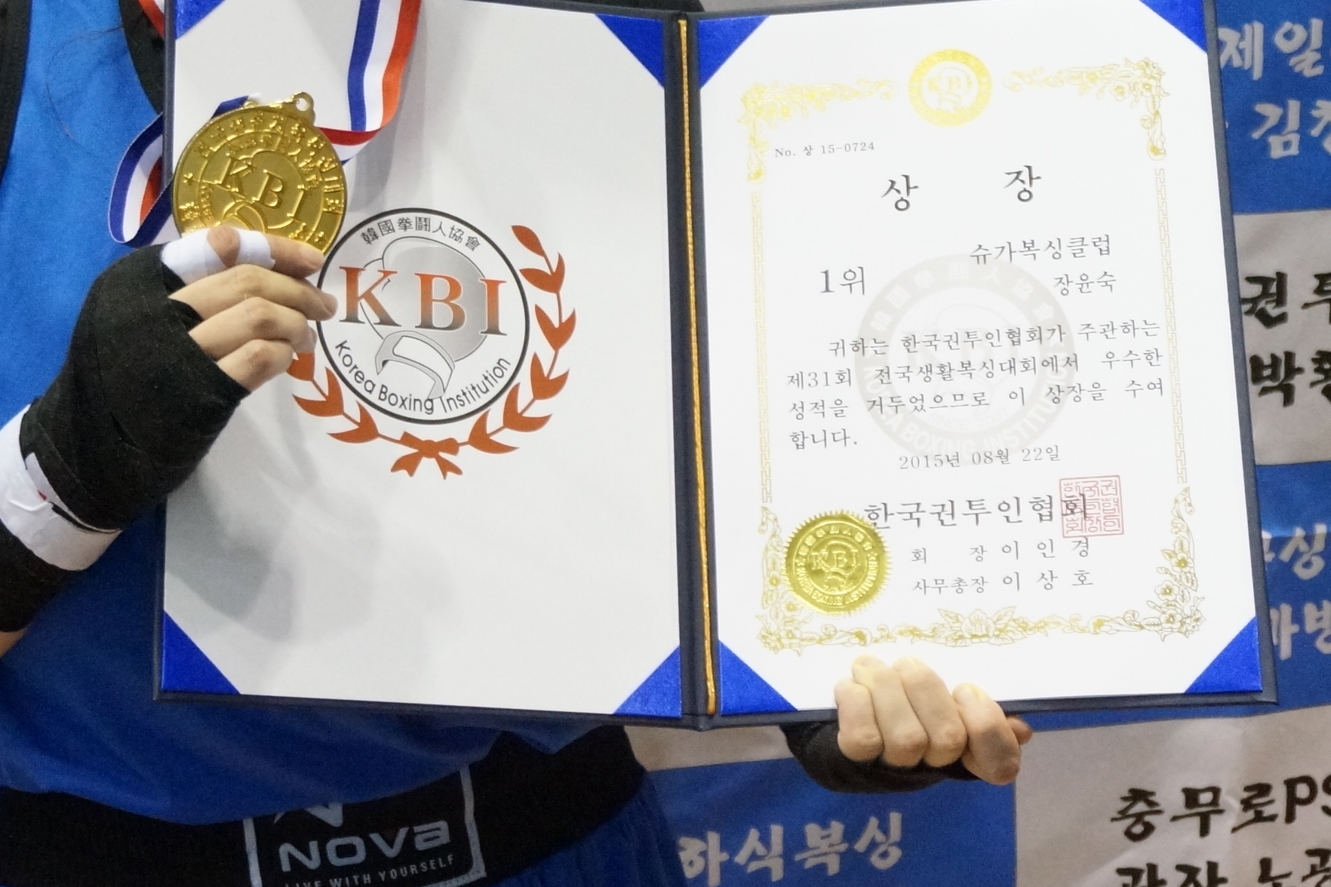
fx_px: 3808
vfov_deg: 13.1
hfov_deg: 19.8
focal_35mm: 103
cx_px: 481
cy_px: 9
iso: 3200
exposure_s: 1/125
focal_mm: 34
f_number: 5
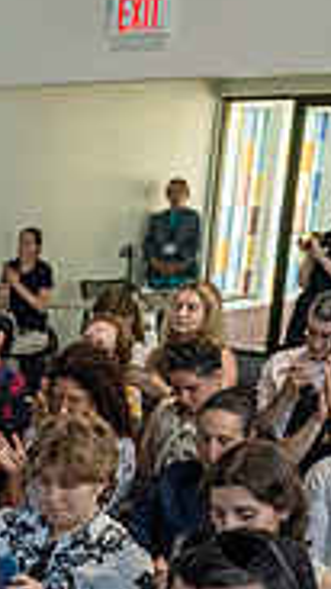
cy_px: 597
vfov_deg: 23.4
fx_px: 1357
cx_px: -260
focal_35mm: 87
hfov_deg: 12.7
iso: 4000
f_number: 4
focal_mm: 24
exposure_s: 1/400
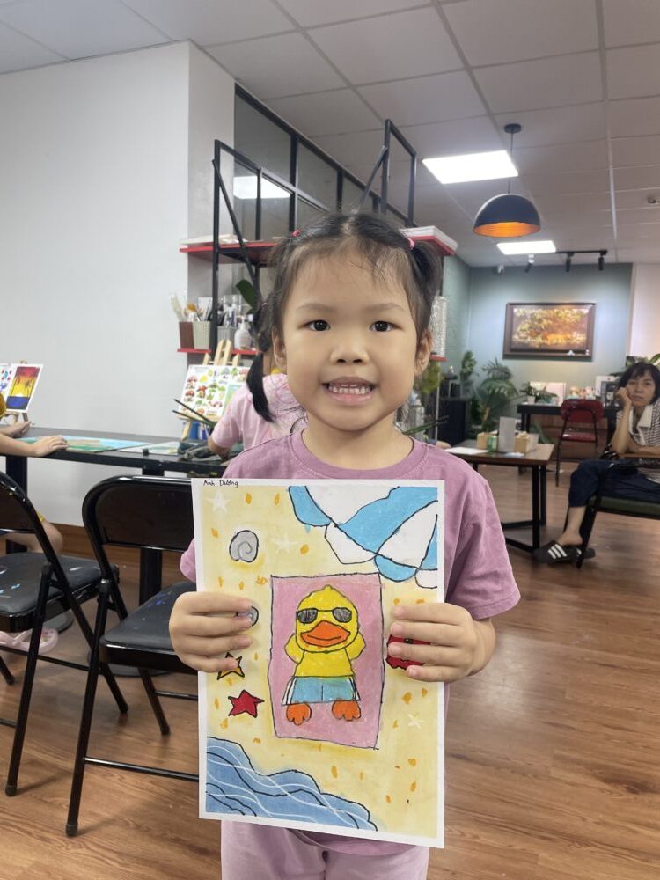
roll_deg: -0.9
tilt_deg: -5.2
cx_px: 330
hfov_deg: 53.1
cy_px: 440
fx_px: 661
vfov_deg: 67.3
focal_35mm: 26
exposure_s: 1/100
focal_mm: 4.2
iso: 100
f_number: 1.6
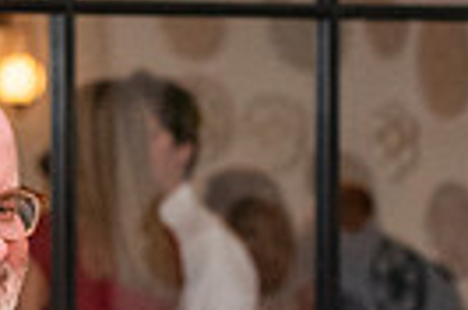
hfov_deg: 6.0
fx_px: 4448
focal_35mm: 343
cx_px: 255
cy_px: 598
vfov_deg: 3.9
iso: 1250
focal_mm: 58
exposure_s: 1/125
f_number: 4
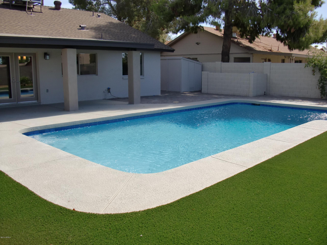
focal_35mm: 36
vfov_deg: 39.7
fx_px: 340
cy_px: 122
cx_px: 164
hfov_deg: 51.4
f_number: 2.8
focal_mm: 6.3
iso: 64
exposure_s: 1/800
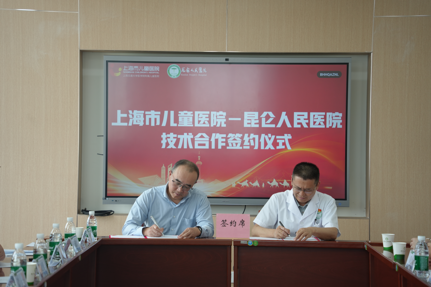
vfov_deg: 13.6
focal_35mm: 101
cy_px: 144
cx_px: 216
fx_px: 1209
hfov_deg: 20.2
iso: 640
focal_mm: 101
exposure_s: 1/250
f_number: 4.5
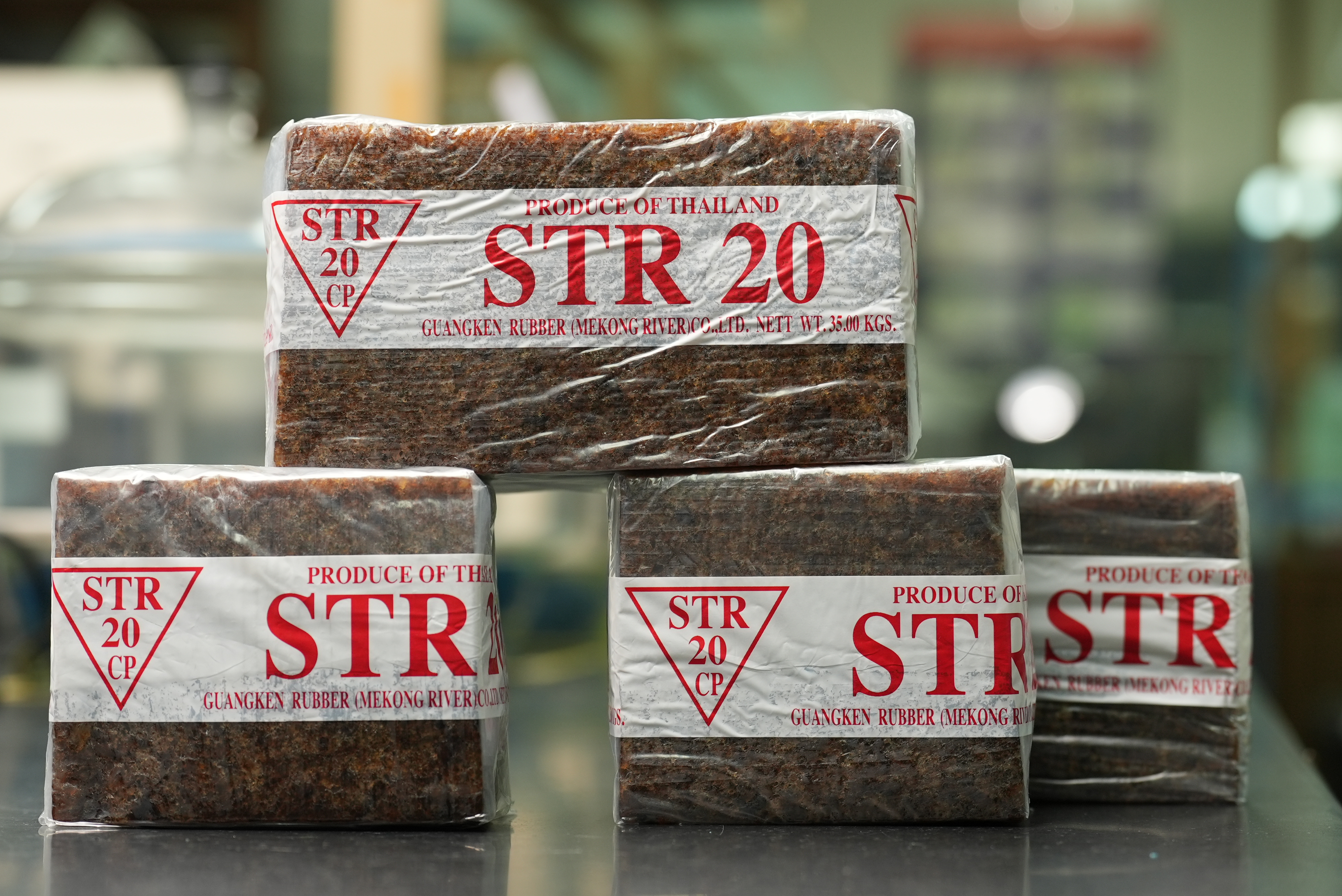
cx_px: 654
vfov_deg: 16.3
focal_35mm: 84
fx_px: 3133
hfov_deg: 24.2
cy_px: 469
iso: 800
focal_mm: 79
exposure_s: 1/100
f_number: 4.5
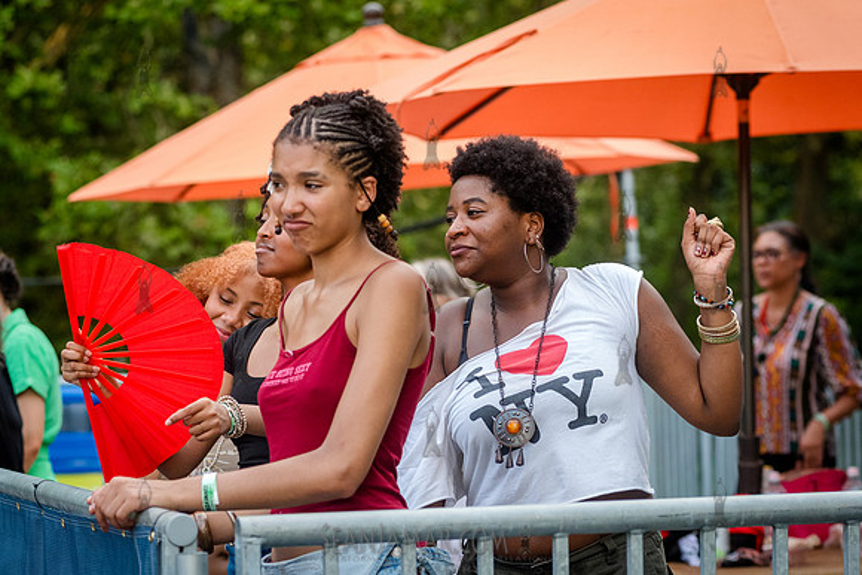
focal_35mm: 138
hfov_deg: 14.8
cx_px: 531
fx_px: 3308
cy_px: 338
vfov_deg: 9.9
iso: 2000
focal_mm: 112
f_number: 4
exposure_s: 1/1600
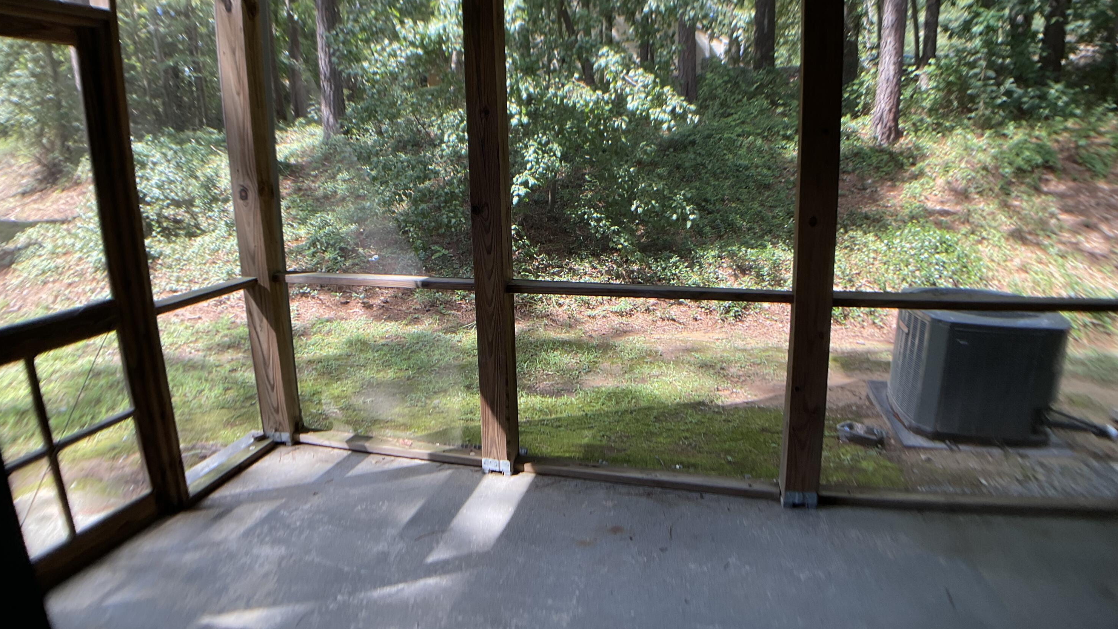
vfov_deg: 36.6
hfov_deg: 61.0
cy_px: 267
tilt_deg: -13.2
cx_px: 555
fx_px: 949
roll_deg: +0.8
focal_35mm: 32
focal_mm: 3
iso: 25
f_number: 1.8
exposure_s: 1/120
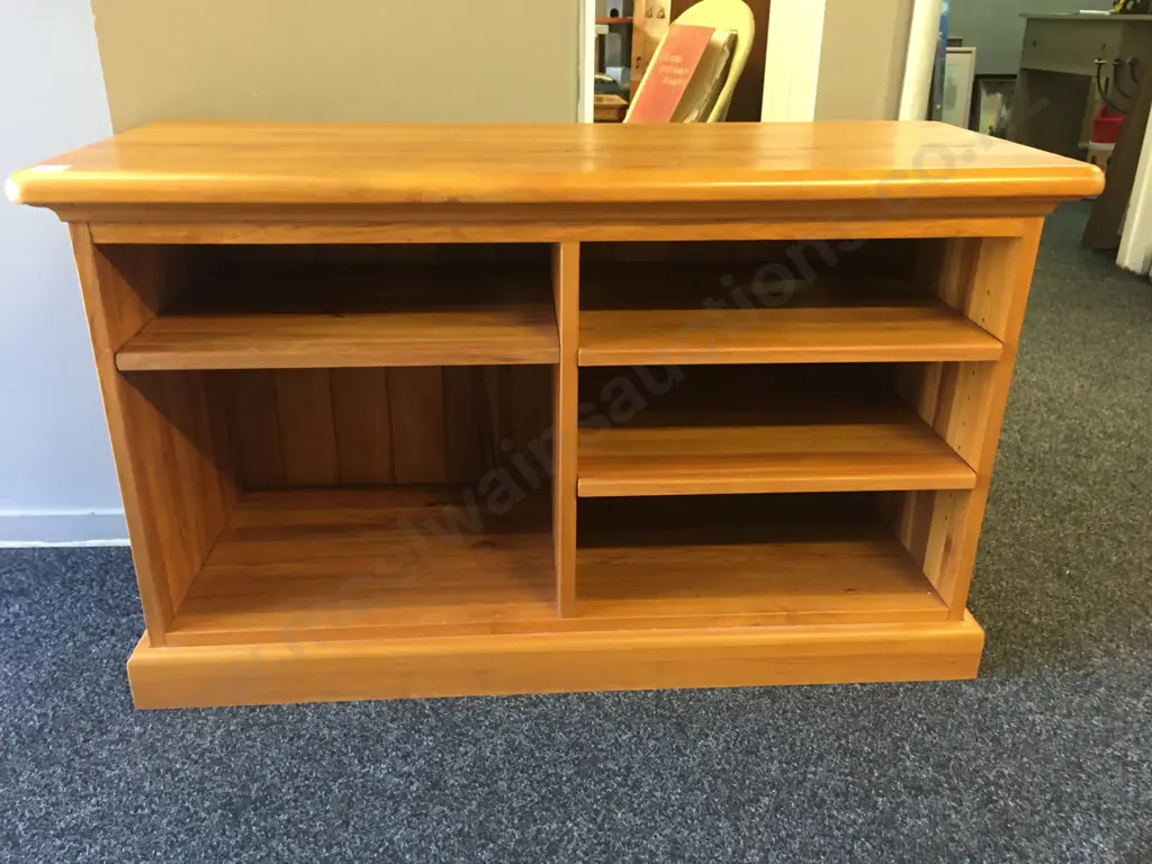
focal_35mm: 29
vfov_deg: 48.2
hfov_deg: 61.7
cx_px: 576
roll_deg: -0.6
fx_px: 965
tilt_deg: -21.1
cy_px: 432
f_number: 2.2
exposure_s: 1/10
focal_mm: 4.15
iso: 80
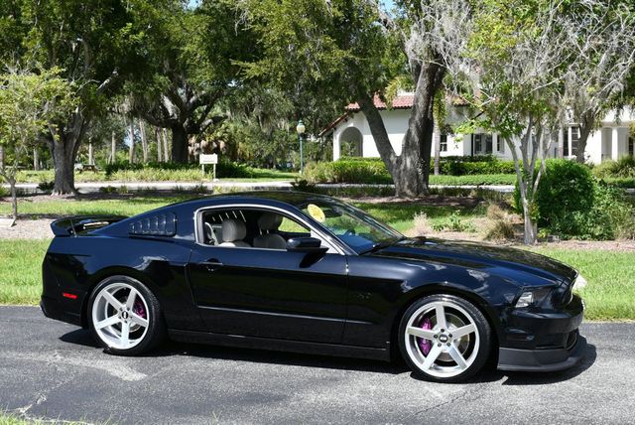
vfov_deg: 26.0
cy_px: 212
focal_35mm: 52
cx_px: 318
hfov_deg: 38.2
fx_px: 918
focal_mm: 26
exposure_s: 1/250
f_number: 8
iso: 180
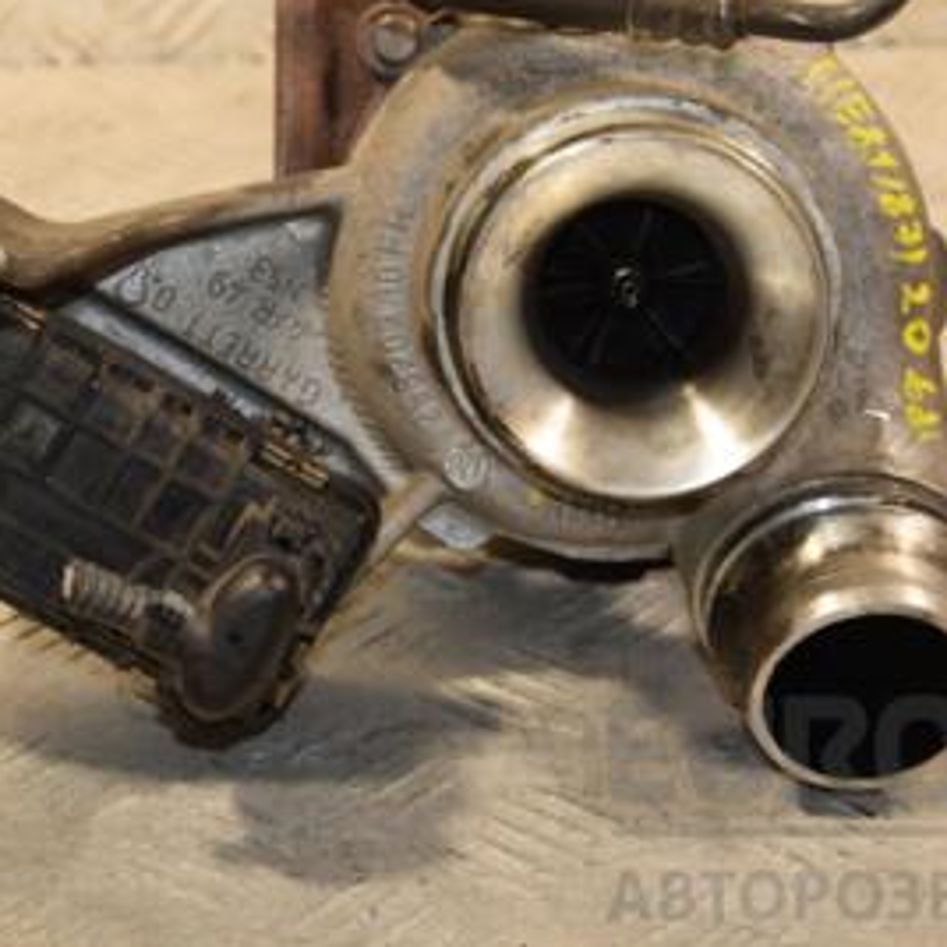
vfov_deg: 12.7
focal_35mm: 137
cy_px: 279
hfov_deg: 12.7
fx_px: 4240
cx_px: 541
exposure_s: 1/200
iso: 800
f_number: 5.6
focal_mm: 48
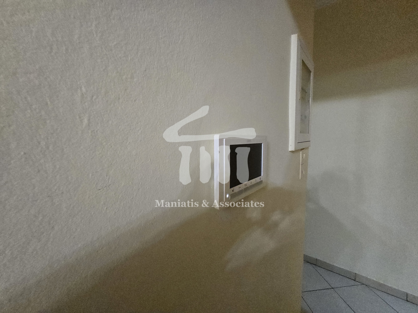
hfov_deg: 106.2
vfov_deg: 89.9
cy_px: 156
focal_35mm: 13
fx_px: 157
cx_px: 209
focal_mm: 2.2
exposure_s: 1/50
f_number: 2.2
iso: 1250
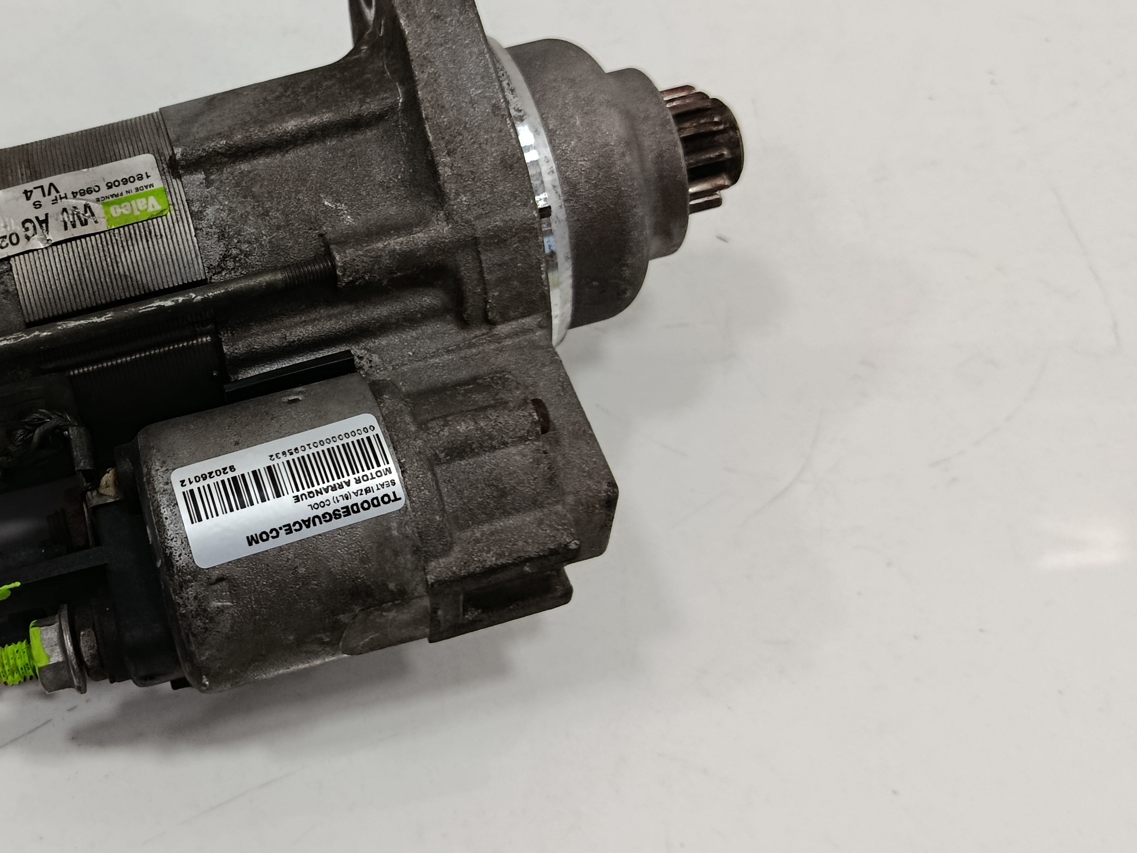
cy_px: 331
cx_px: 227
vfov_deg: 32.7
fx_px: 1445
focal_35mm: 44
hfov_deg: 41.1
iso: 897
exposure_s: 1/100
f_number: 1.7
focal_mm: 5.24
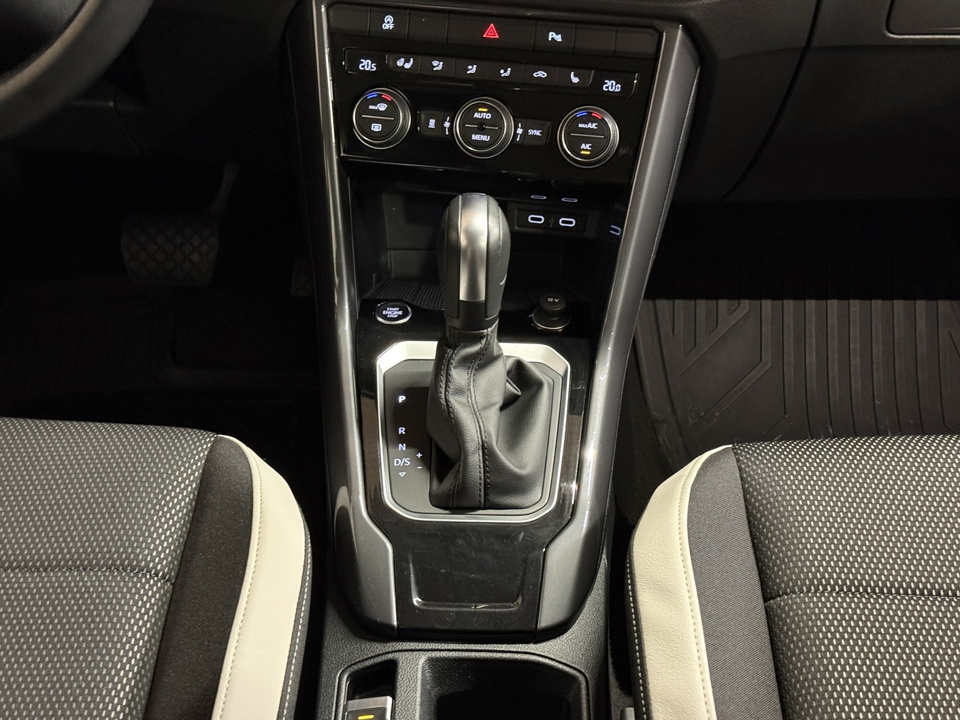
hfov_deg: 38.9
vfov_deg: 29.7
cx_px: 484
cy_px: 357
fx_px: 1359
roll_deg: -0.4
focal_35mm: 49
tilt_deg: -33.5
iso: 500
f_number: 1.78
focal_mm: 6.76
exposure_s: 1/40
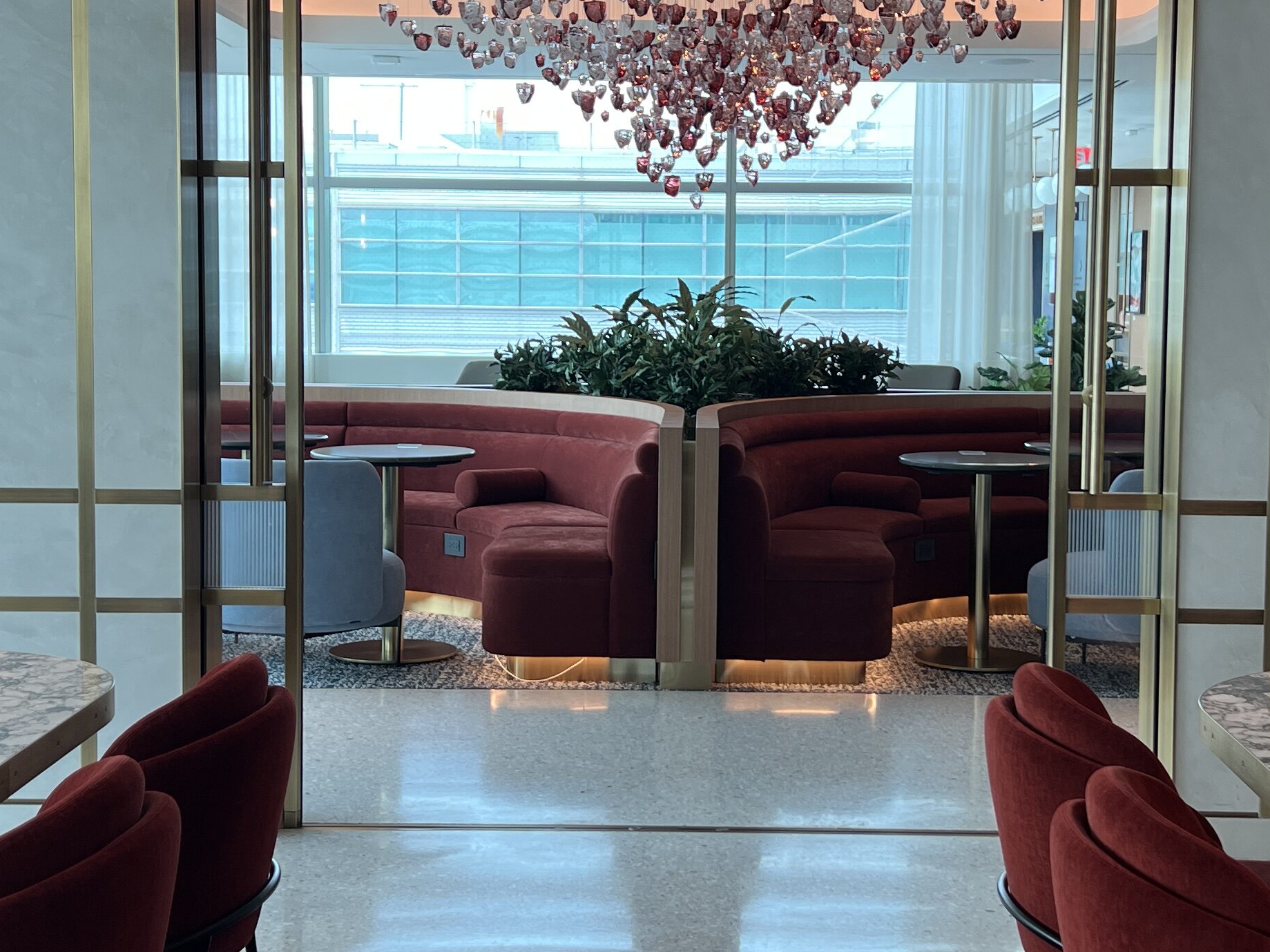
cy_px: 416
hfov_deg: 33.8
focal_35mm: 57
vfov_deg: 25.6
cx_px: 693
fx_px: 2091
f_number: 1.5
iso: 32
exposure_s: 1/130
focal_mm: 5.7
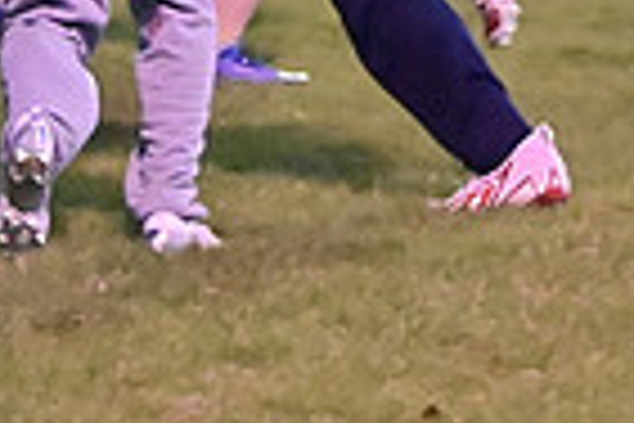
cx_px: 499
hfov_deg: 3.2
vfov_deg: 2.1
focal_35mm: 648
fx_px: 11411
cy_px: -227
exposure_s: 1/500
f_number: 4
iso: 6400
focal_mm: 105
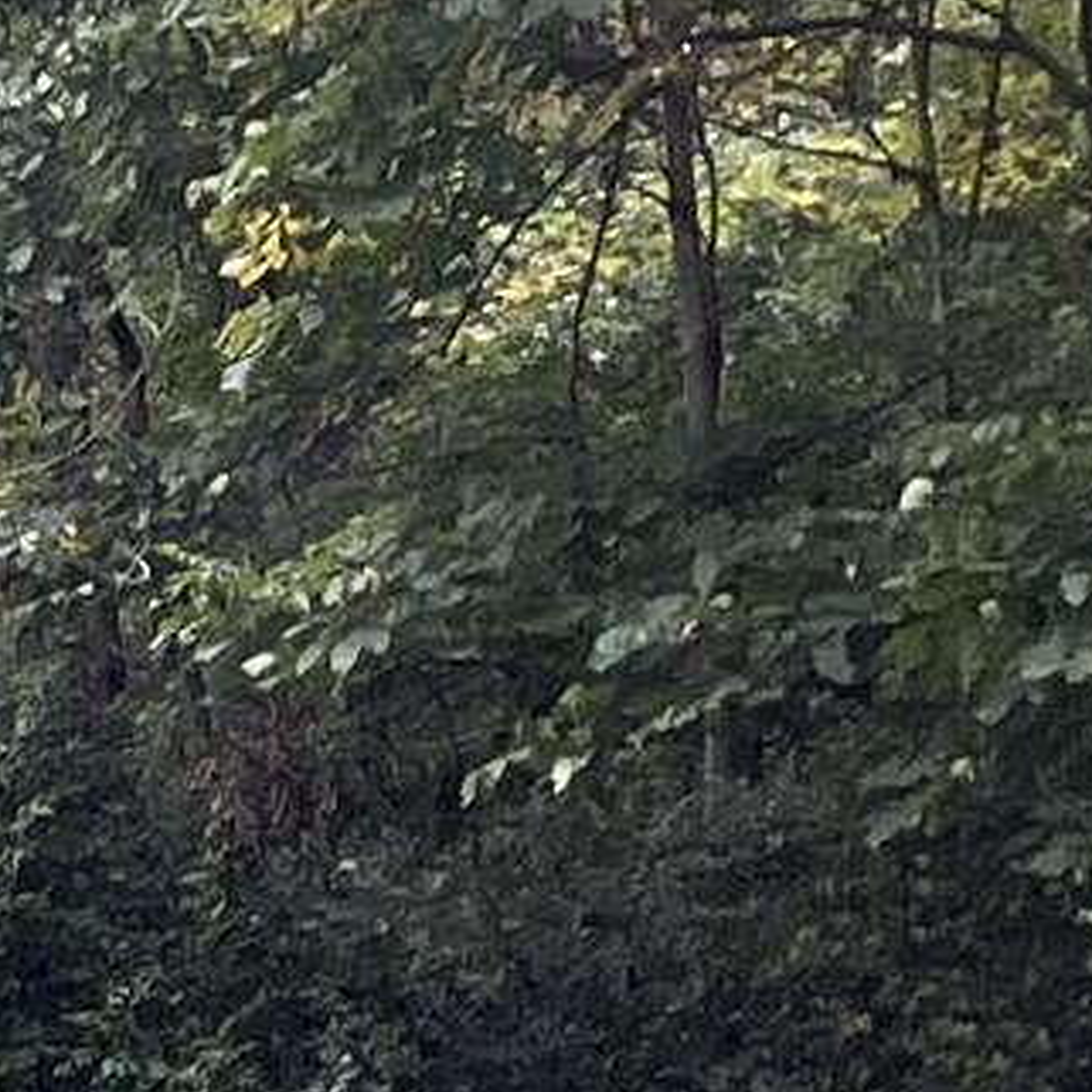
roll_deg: -0.7
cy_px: 1017
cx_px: -2085
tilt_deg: +7.3
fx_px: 7673
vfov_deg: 8.1
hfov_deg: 7.3
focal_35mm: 215
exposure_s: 1/121
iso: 100
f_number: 1.6
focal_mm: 5.1
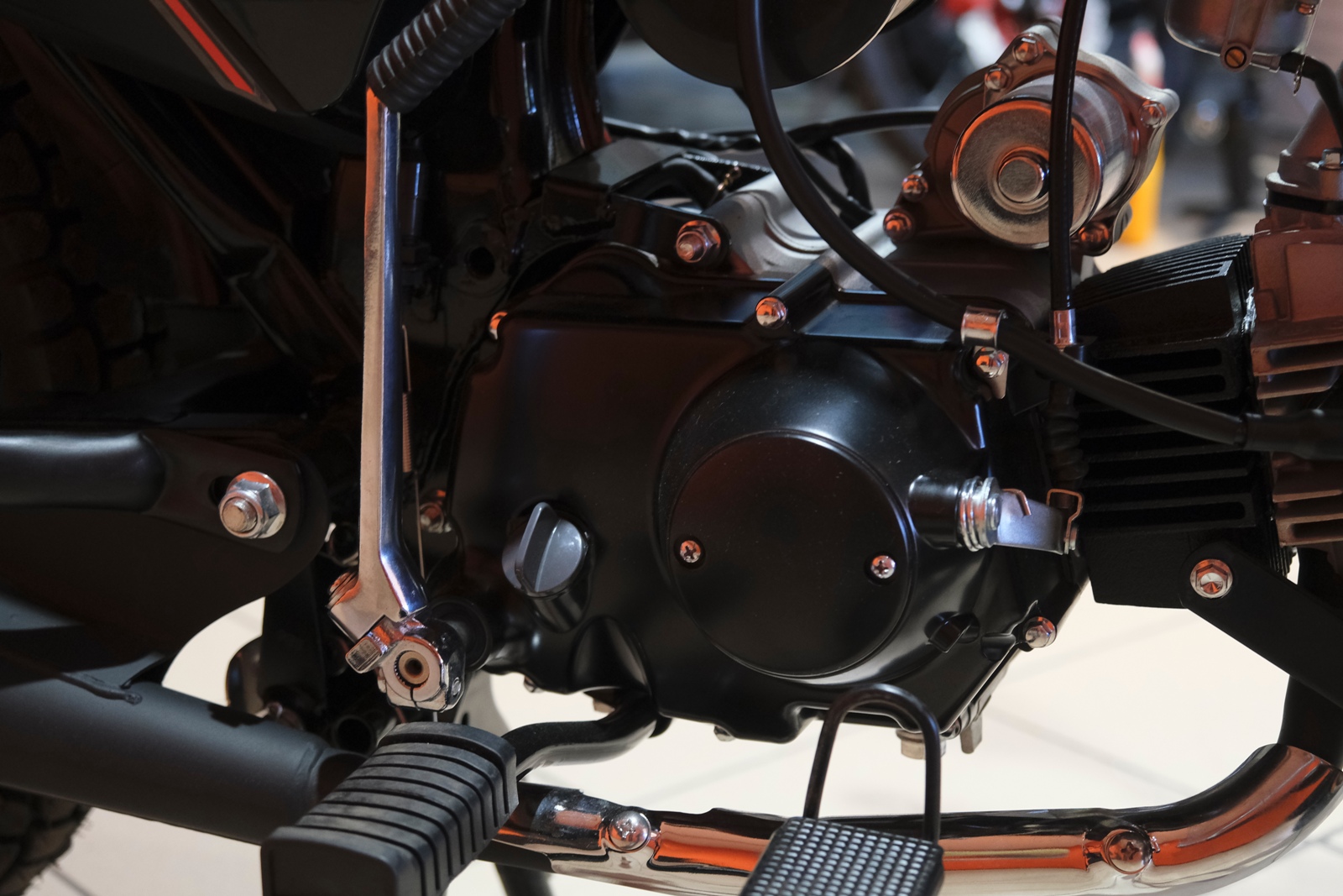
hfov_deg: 33.9
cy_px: 448
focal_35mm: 59
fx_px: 2201
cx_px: 672
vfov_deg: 23.0
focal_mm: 39.3
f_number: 4
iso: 2000
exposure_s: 1/100
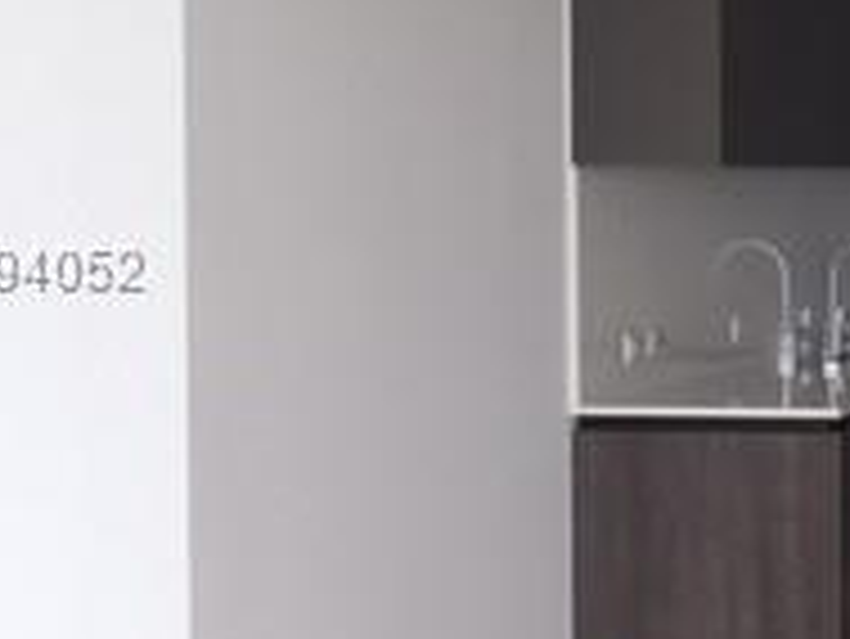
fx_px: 2408
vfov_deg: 15.1
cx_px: 1282
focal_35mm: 98
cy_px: 270
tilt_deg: -3.2
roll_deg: -0.2
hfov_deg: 17.9
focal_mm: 4.15
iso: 32
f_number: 2.2
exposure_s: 1/40
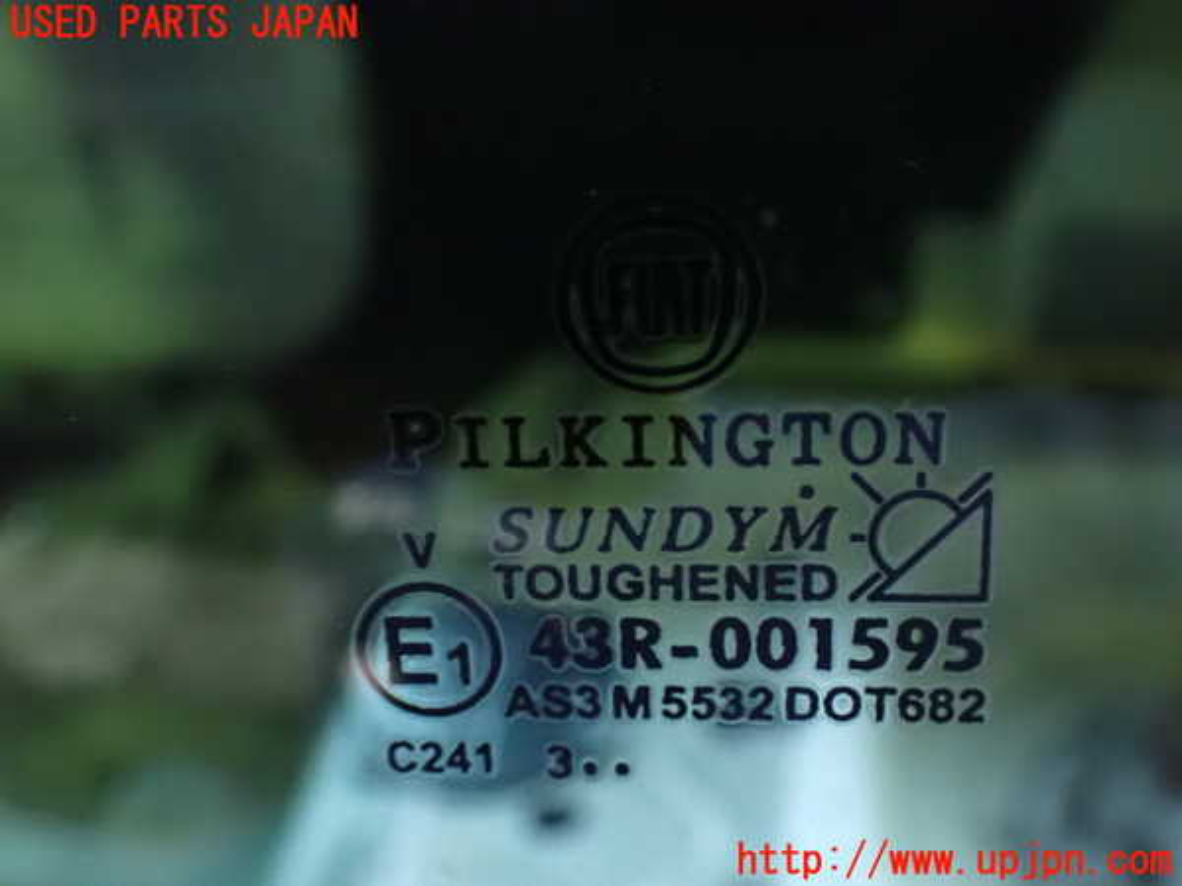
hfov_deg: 49.0
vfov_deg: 37.7
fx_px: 1298
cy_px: 443
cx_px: 591
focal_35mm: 38
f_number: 2.7
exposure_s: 1/20
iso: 1600
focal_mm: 6.83
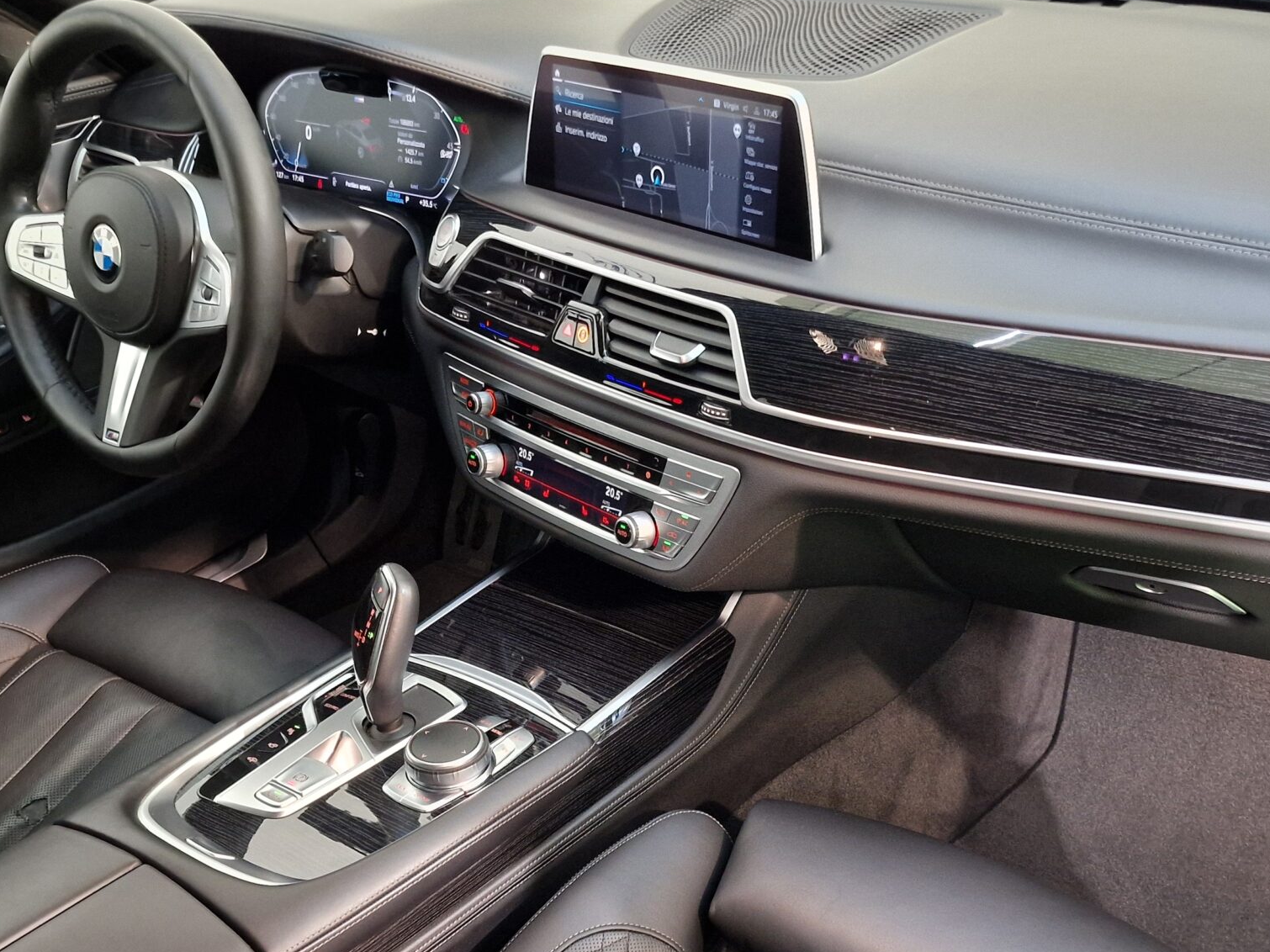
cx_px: 711
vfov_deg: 36.3
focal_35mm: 39
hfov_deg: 47.8
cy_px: 660
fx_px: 1431
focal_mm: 6.4
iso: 500
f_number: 1.8
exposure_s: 1/33
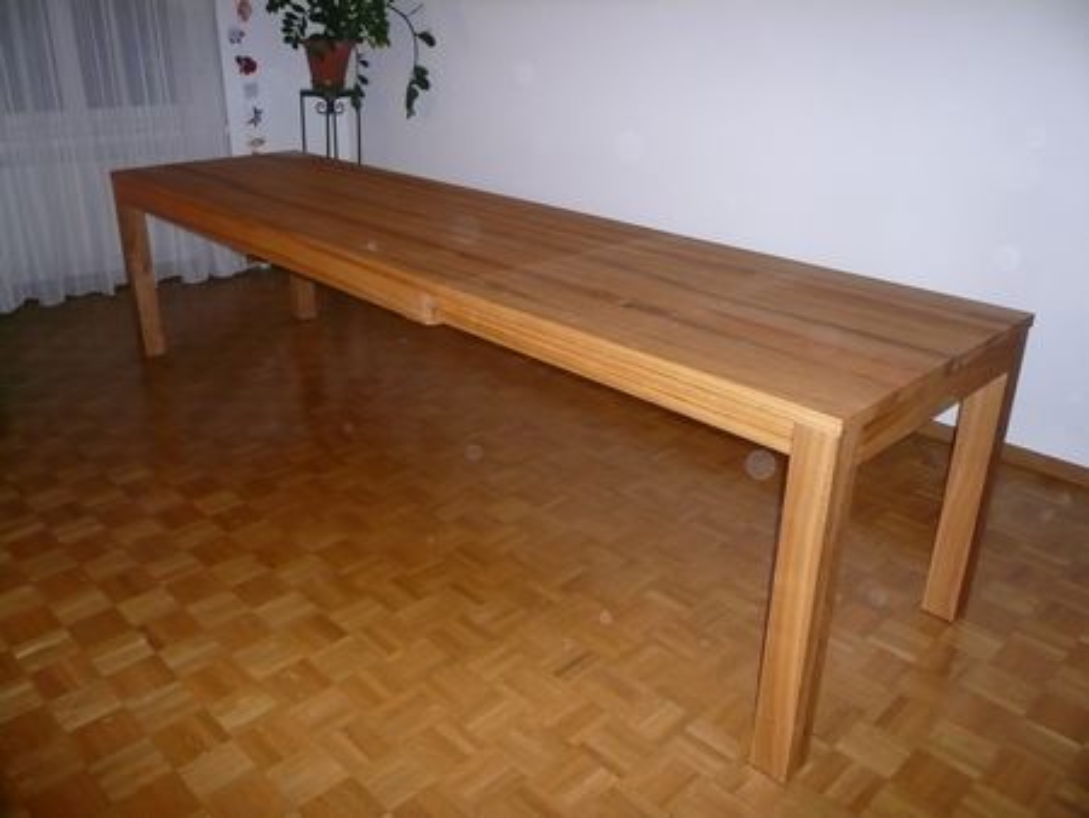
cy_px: 409
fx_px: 881
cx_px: 544
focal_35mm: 28
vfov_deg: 49.8
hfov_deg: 63.4
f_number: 2.8
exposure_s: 1/30
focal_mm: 4.6
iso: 250
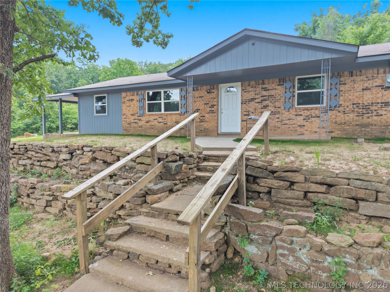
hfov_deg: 71.6
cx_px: 195
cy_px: 146
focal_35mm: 24
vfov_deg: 56.8
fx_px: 270
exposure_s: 1/350
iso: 280
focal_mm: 8.7
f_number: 1.8
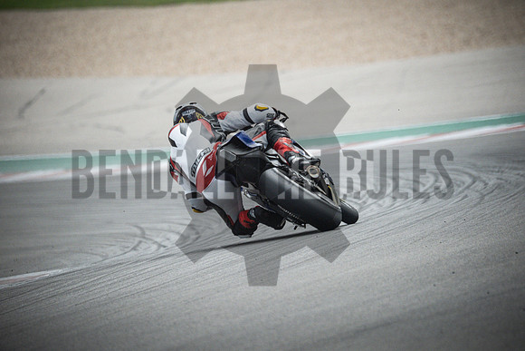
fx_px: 8752
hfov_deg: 3.4
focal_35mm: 600
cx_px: 262
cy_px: 176
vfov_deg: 2.3
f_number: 5.6
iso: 2500
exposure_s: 1/2500
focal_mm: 400
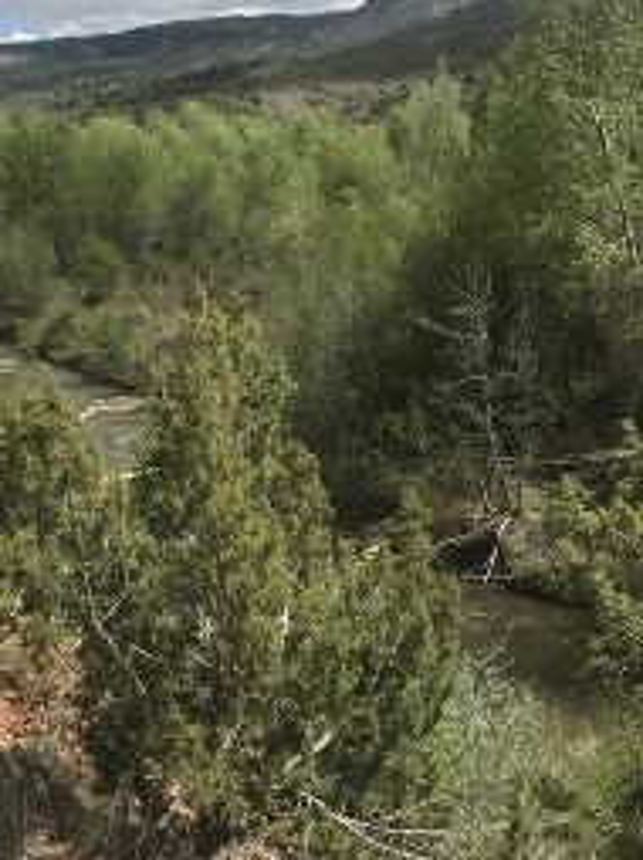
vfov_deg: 36.2
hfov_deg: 27.4
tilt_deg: -10.9
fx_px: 1315
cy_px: 427
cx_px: 230
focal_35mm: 53
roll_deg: +2.5
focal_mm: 3.99
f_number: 1.8
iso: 20
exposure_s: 1/3096
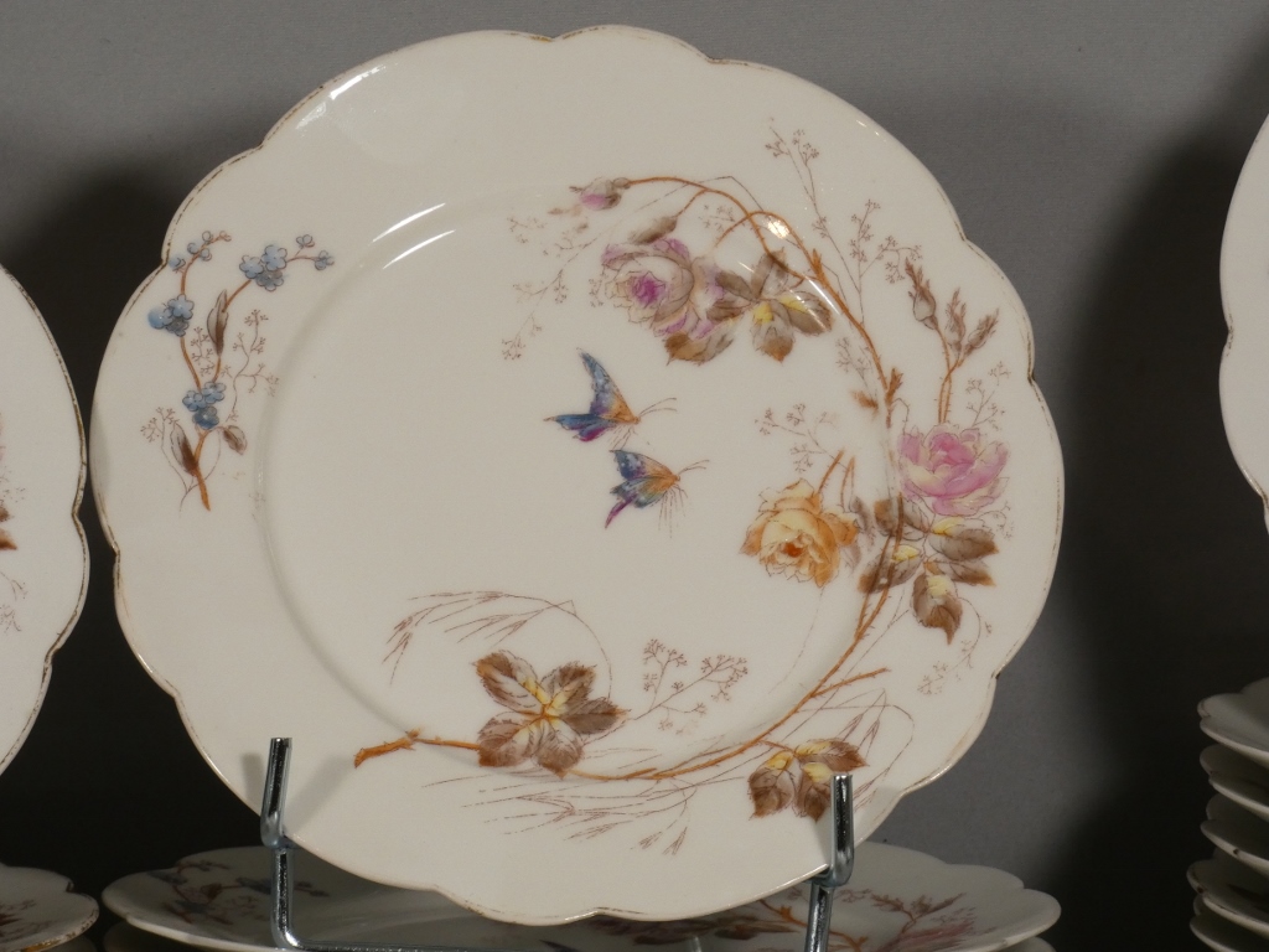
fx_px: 9458
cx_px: 634
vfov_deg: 5.8
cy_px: 476
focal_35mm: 258
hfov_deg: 7.7
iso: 250
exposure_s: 1/80
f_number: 5.5
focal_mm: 46.2
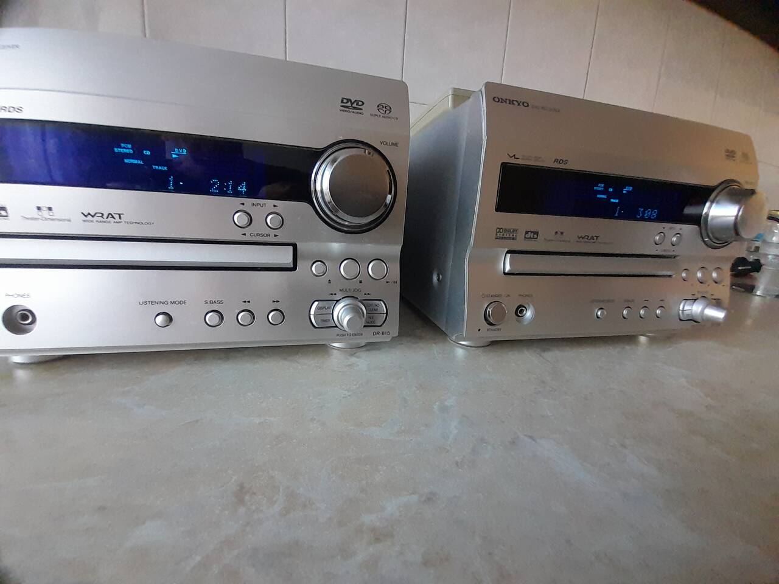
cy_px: 292
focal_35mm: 13
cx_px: 390
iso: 250
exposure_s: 1/50
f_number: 2.2
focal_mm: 1.13
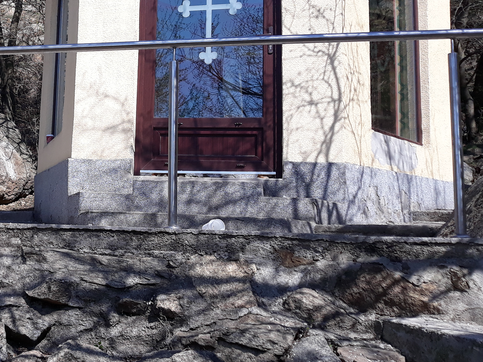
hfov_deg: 31.2
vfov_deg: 25.1
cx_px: 21
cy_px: 125
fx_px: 809
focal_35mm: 58
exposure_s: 1/1466
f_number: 1.7
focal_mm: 3.71
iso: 40
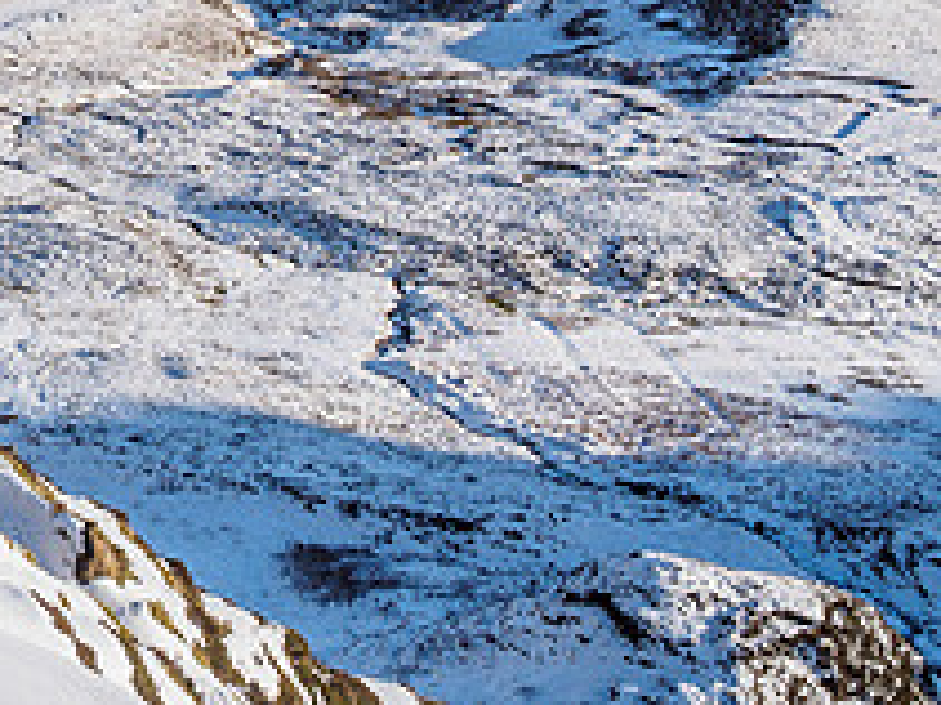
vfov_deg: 20.1
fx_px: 1793
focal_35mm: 66
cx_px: -294
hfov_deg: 25.2
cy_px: -257
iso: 200
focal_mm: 12
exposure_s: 1/250
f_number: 7.1
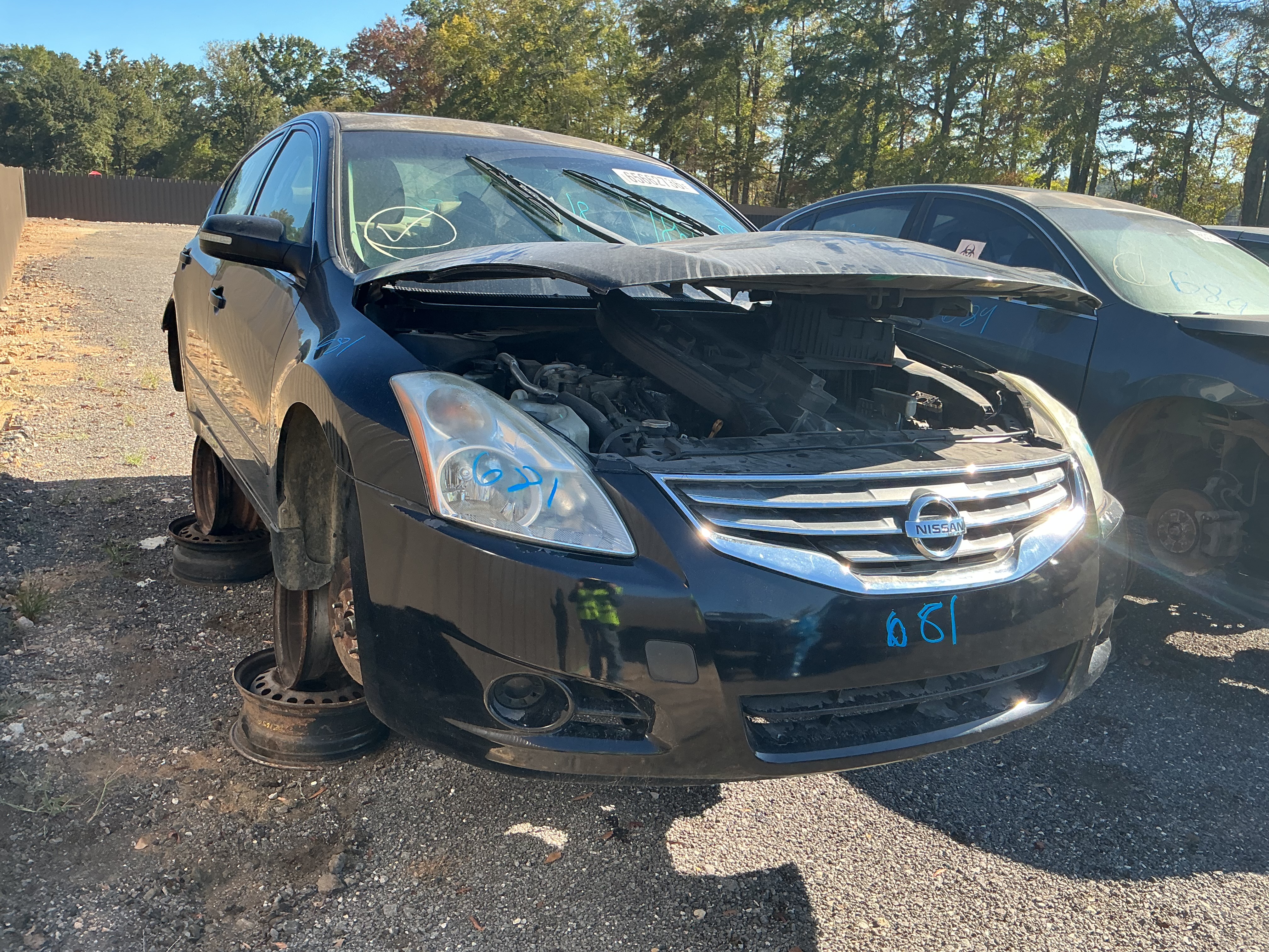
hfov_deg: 61.7
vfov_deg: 48.2
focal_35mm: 29
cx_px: 634
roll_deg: -2.4
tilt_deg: -14.2
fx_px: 1063
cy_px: 476
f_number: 1.8
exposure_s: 1/400
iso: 25
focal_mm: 3
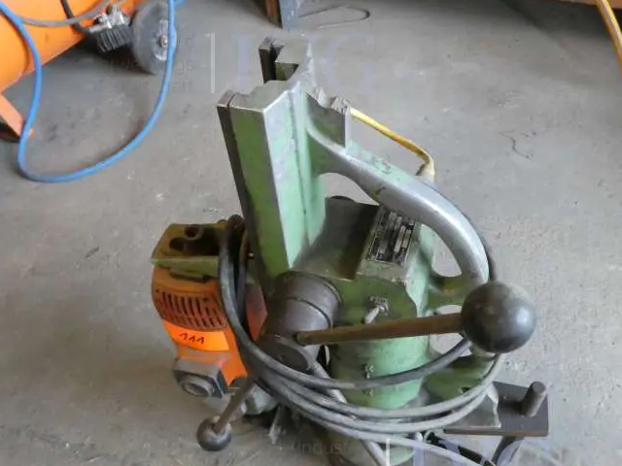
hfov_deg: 59.9
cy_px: 266
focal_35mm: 30
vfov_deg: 46.7
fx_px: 539
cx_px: 322
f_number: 3.3
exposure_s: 1/60
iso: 1600
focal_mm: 4.3
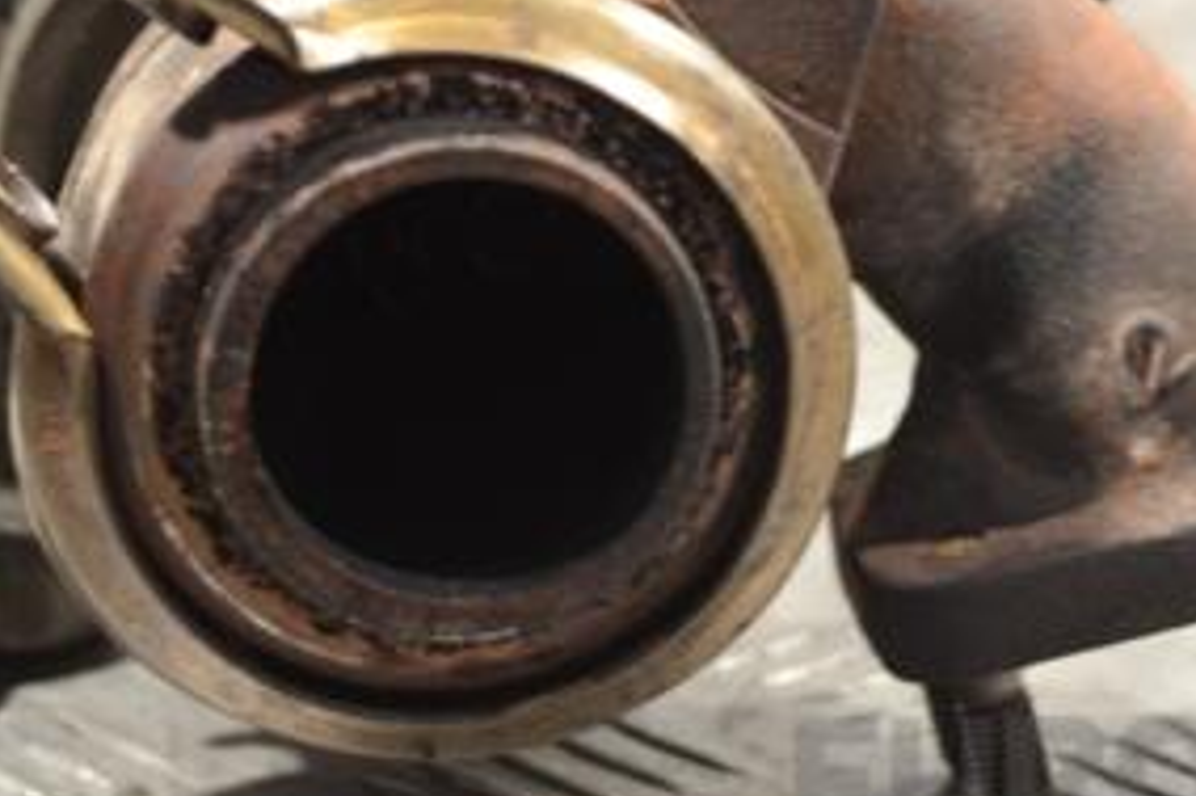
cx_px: 716
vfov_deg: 10.3
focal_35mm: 133
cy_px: 219
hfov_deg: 15.4
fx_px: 4416
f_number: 5.3
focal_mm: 42
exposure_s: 1/30
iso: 500
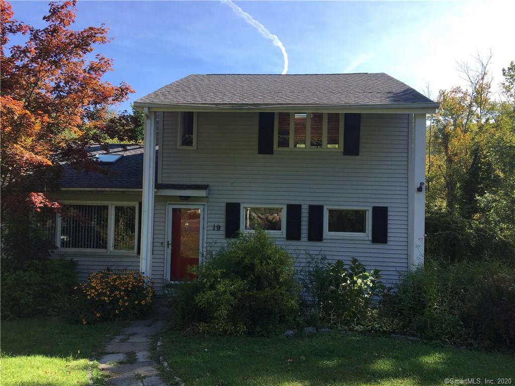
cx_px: 258
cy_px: 193
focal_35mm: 29
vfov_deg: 48.2
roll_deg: -0.6
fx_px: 431
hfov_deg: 61.7
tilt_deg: +1.6
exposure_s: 1/739
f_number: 2.2
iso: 25
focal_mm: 4.15
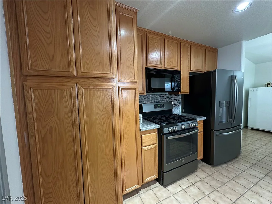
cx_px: 136
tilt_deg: -3.5
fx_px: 110
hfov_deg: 102.1
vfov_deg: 85.7
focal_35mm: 14
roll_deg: +1.0
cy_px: 102
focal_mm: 2.22
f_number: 2.2
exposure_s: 1/60
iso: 250
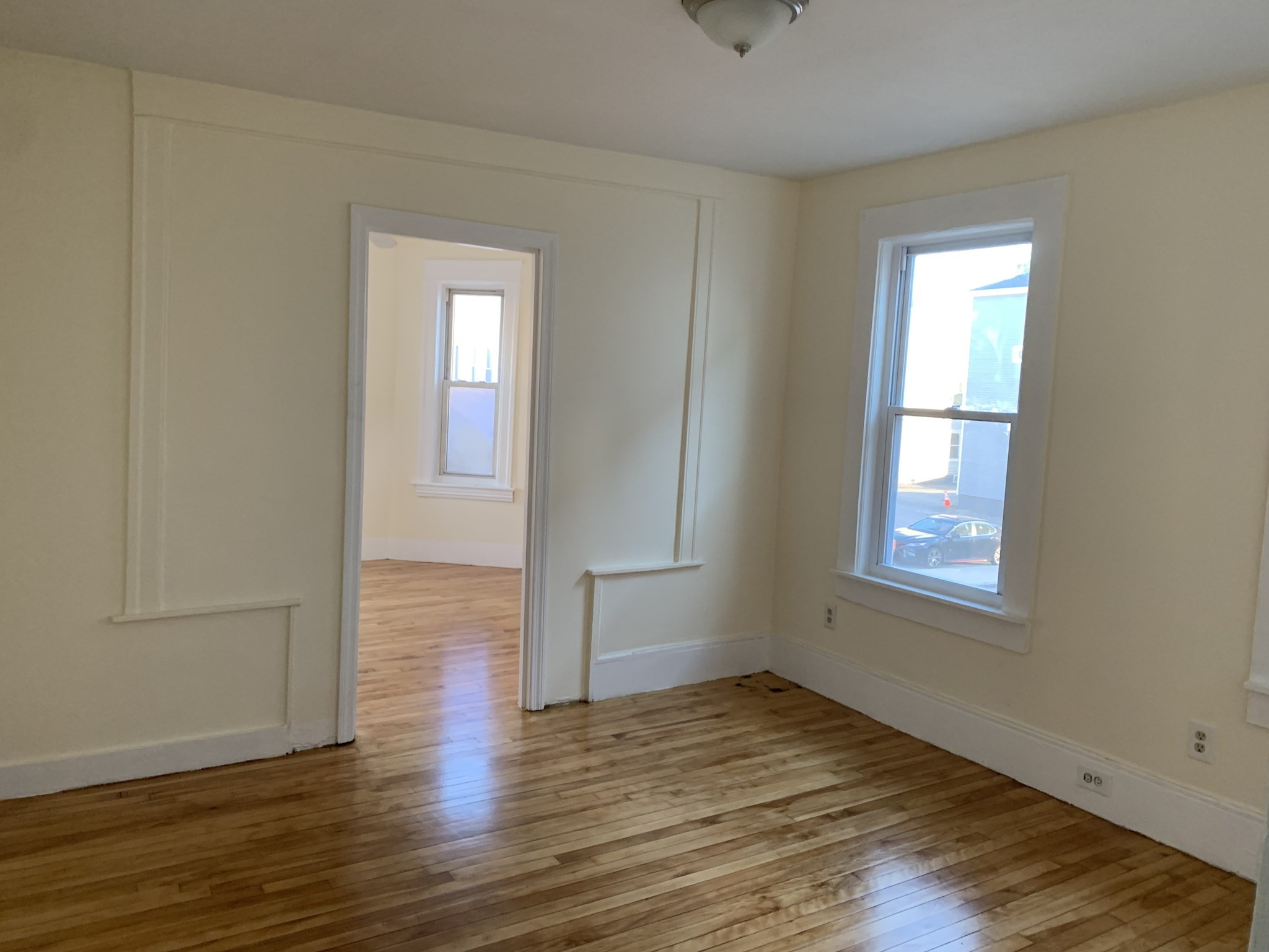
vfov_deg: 53.1
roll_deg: -3.2
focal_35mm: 26
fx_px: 953
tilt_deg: -4.6
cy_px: 476
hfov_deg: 67.3
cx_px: 634
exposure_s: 1/60
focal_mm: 4.25
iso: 200
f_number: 1.8
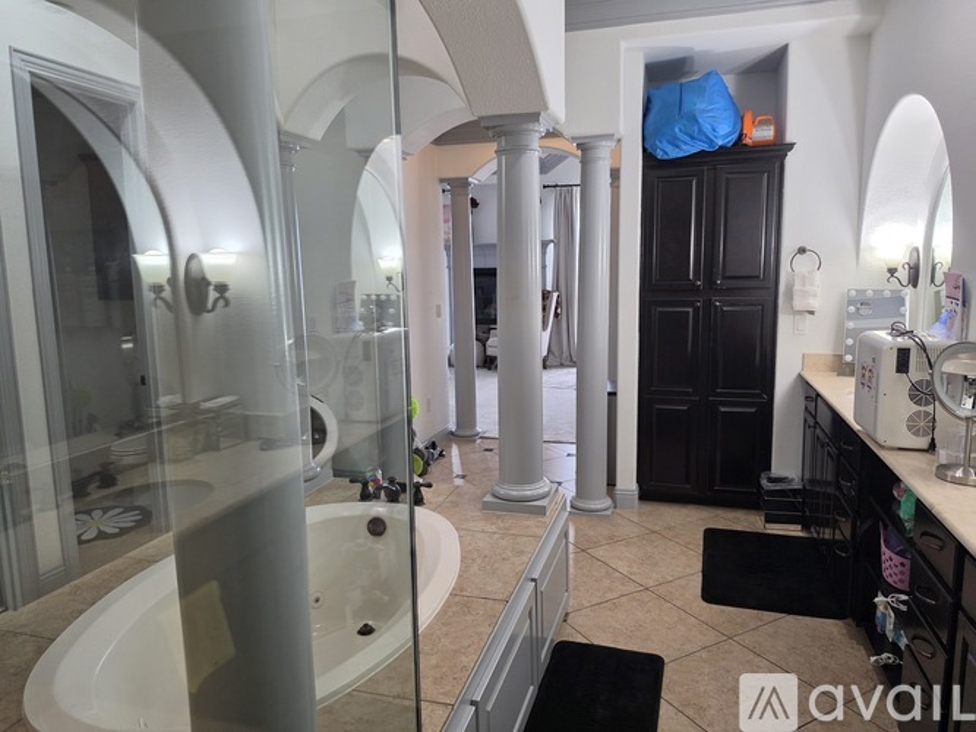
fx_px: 648
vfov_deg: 58.9
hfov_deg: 73.9
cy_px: 366
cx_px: 488
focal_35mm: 23
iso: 50
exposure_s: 1/120
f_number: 1.4
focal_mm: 6.5
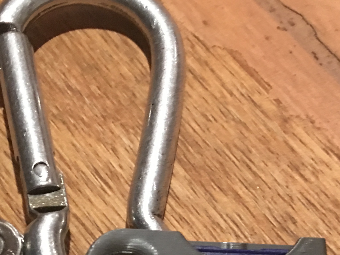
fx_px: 756
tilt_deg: -67.3
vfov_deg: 18.7
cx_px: 261
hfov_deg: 25.0
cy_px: 242
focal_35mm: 77
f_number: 2.2
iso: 125
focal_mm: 4.15
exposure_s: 1/8
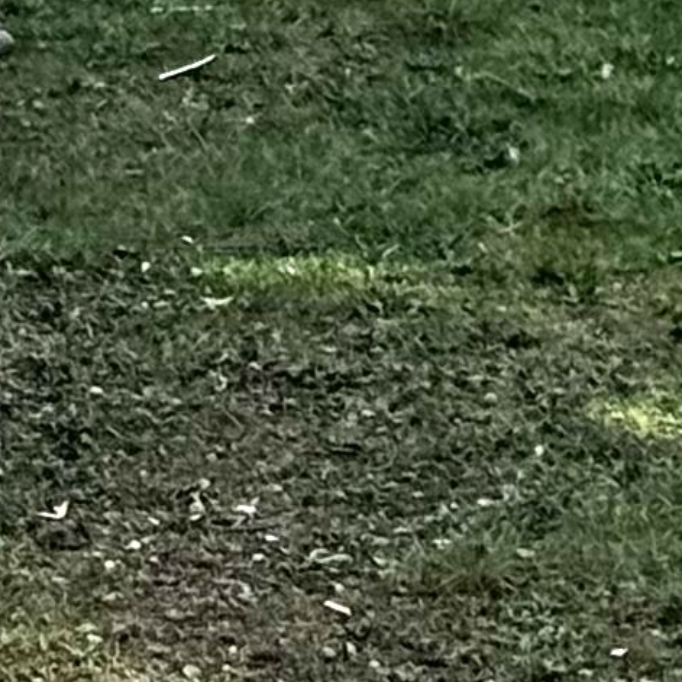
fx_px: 8091
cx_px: 471
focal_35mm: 363
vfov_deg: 4.7
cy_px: -828
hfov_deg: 4.8
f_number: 1.78
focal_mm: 6.76
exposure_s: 1/4310
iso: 64
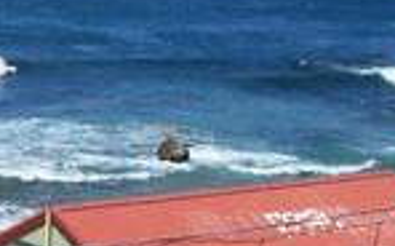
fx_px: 1526
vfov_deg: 9.2
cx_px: -123
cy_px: 83
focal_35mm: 142
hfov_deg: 14.1
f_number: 4.8
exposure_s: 1/1229
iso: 80
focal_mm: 6
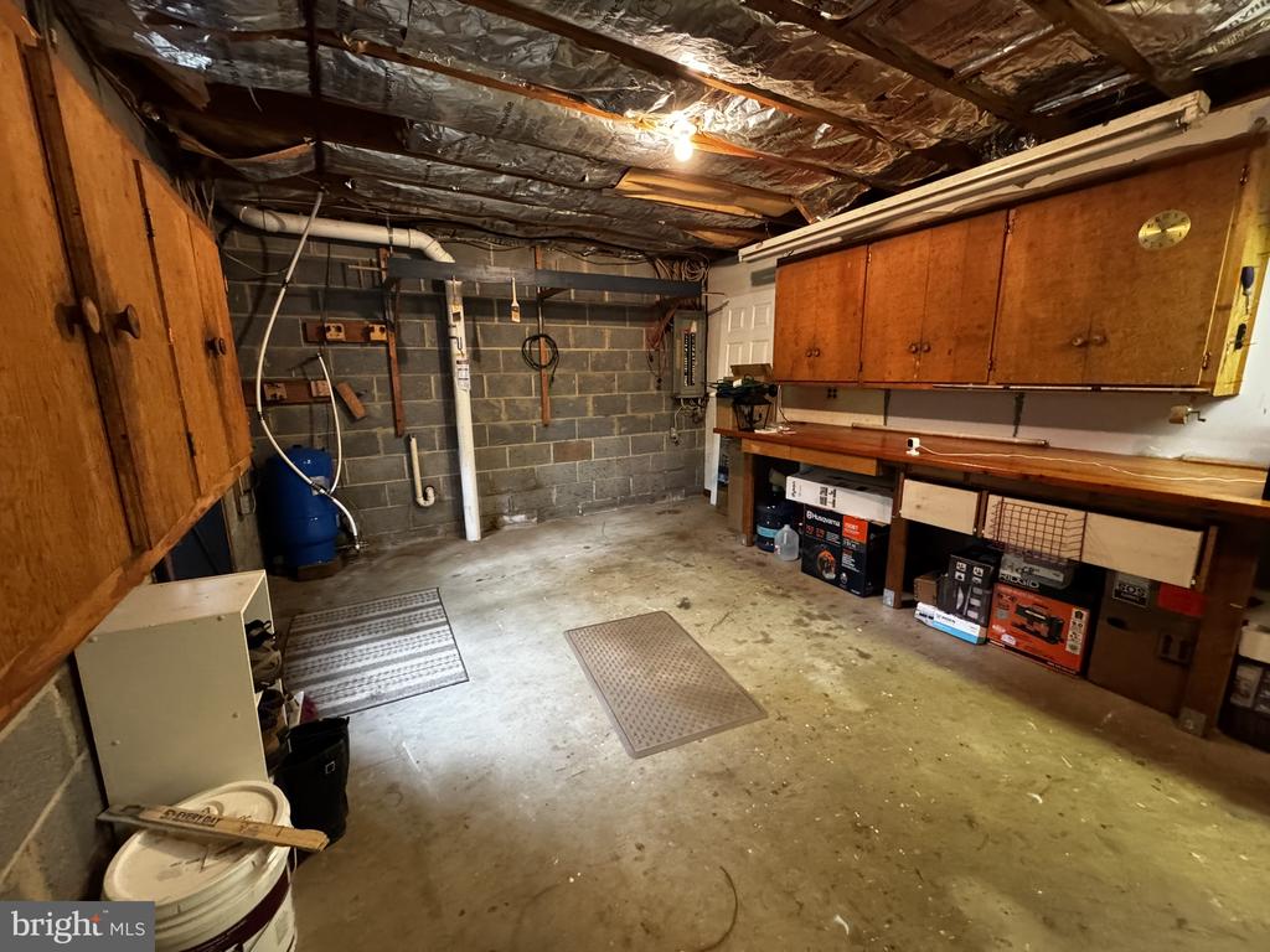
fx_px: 514
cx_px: 635
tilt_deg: -11.7
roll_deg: +0.9
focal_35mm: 14
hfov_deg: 102.1
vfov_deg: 85.7
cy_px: 476
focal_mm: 2.22
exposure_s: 1/60
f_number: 2.2
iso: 1000
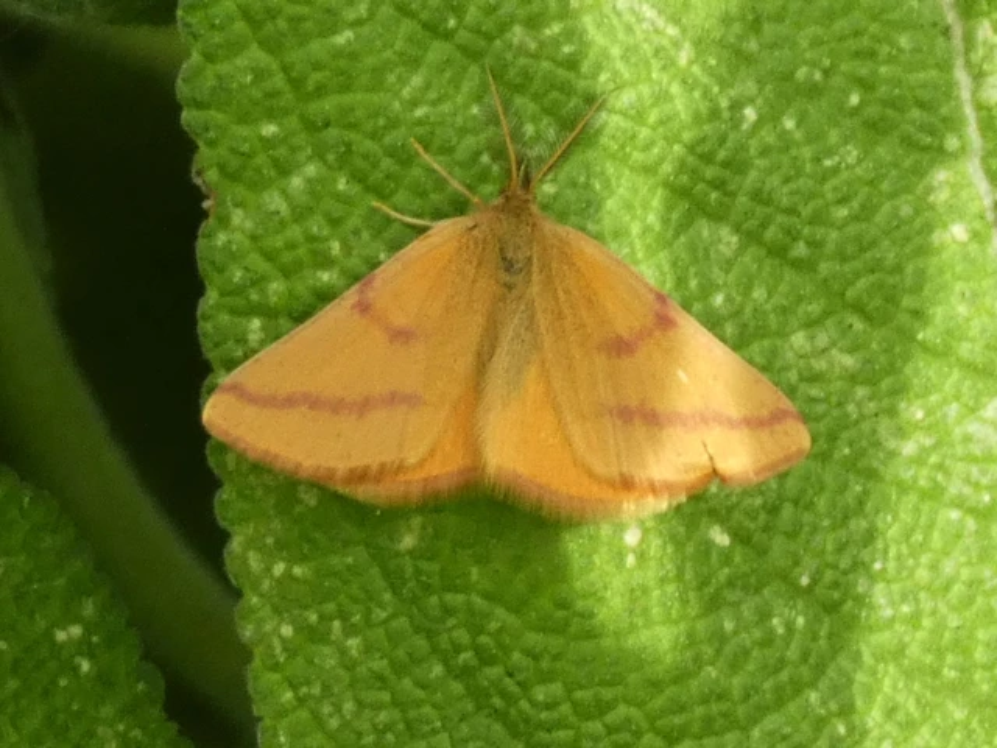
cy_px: 374
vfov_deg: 10.5
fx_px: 4061
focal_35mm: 141
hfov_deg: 14.0
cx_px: 498
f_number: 5.6
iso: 250
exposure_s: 1/80
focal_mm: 25.2
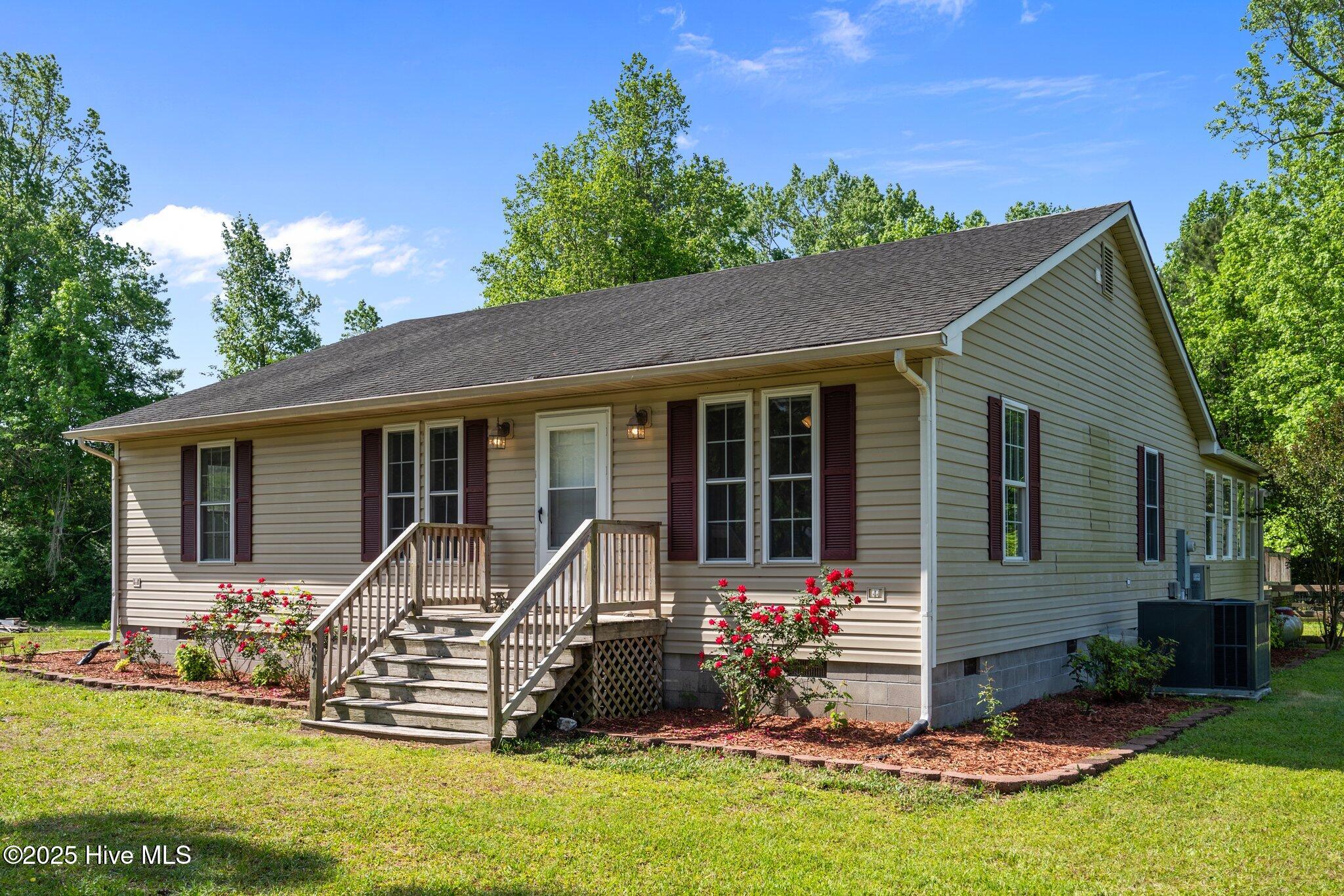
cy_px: 448
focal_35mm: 30
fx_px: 1120
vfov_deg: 43.6
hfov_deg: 61.9
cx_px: 672
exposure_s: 1/160
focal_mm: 30
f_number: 7.1
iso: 64
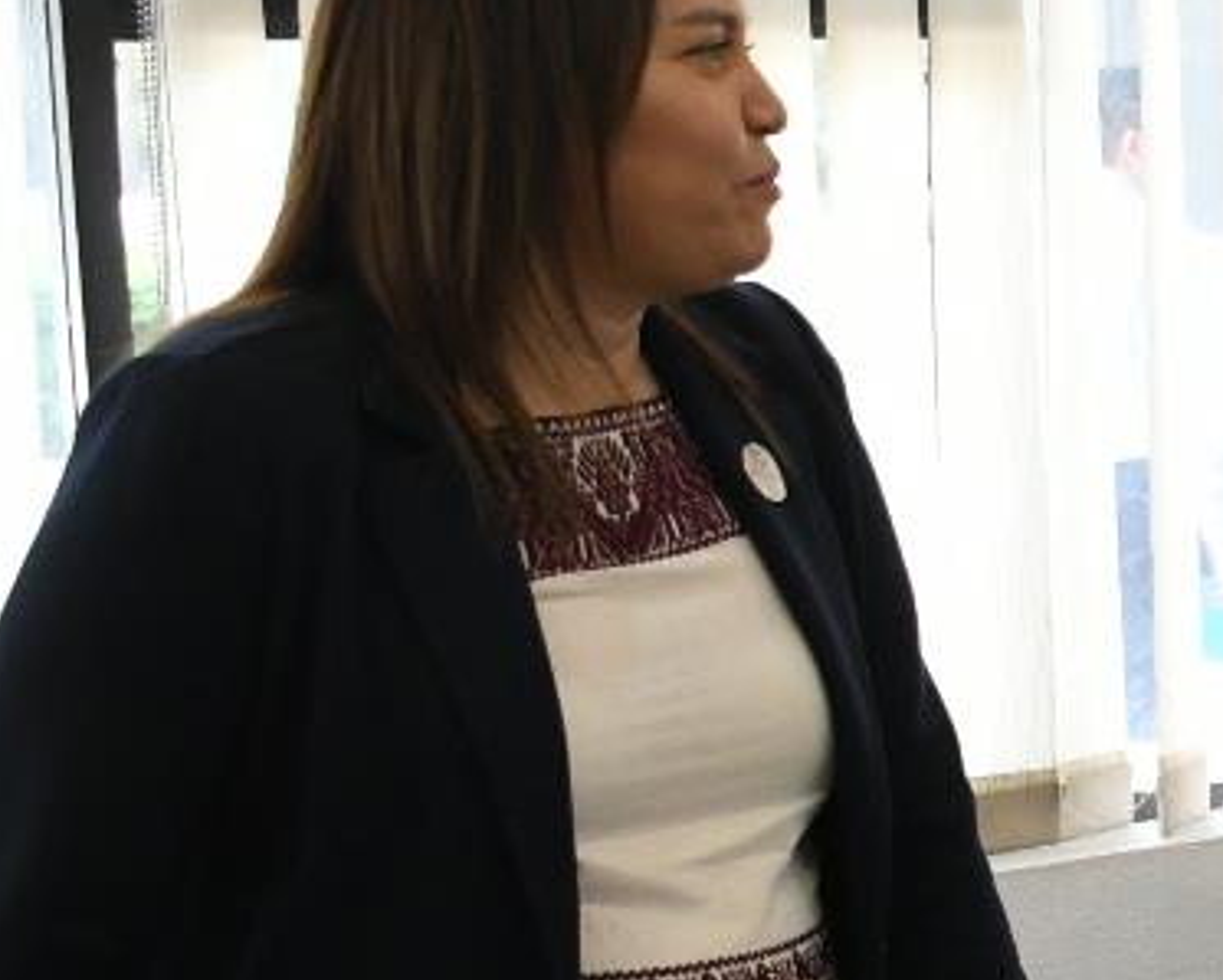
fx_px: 3985
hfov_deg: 15.2
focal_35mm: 110
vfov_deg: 14.0
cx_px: 2157
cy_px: 685
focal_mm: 18
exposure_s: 1/100
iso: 1600
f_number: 3.5
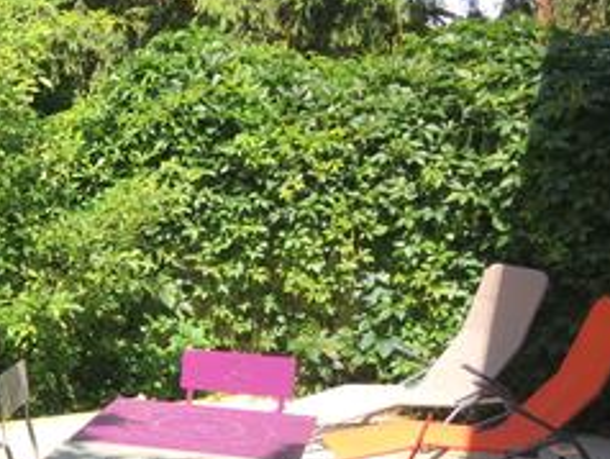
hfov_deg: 24.5
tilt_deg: -13.1
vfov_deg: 20.0
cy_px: 377
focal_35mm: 73
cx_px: -97
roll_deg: -1.6
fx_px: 1288
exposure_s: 1/444
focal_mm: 4.15
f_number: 2.2
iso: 25
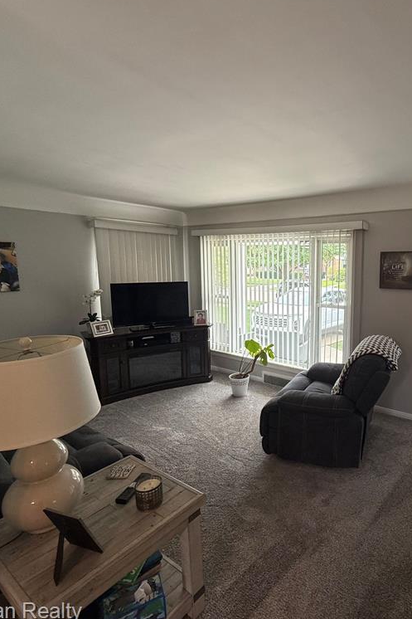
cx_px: 303
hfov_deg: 59.0
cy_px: 307
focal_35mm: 20
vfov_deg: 84.0
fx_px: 343
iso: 125
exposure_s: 1/99
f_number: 2.2
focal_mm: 2.22
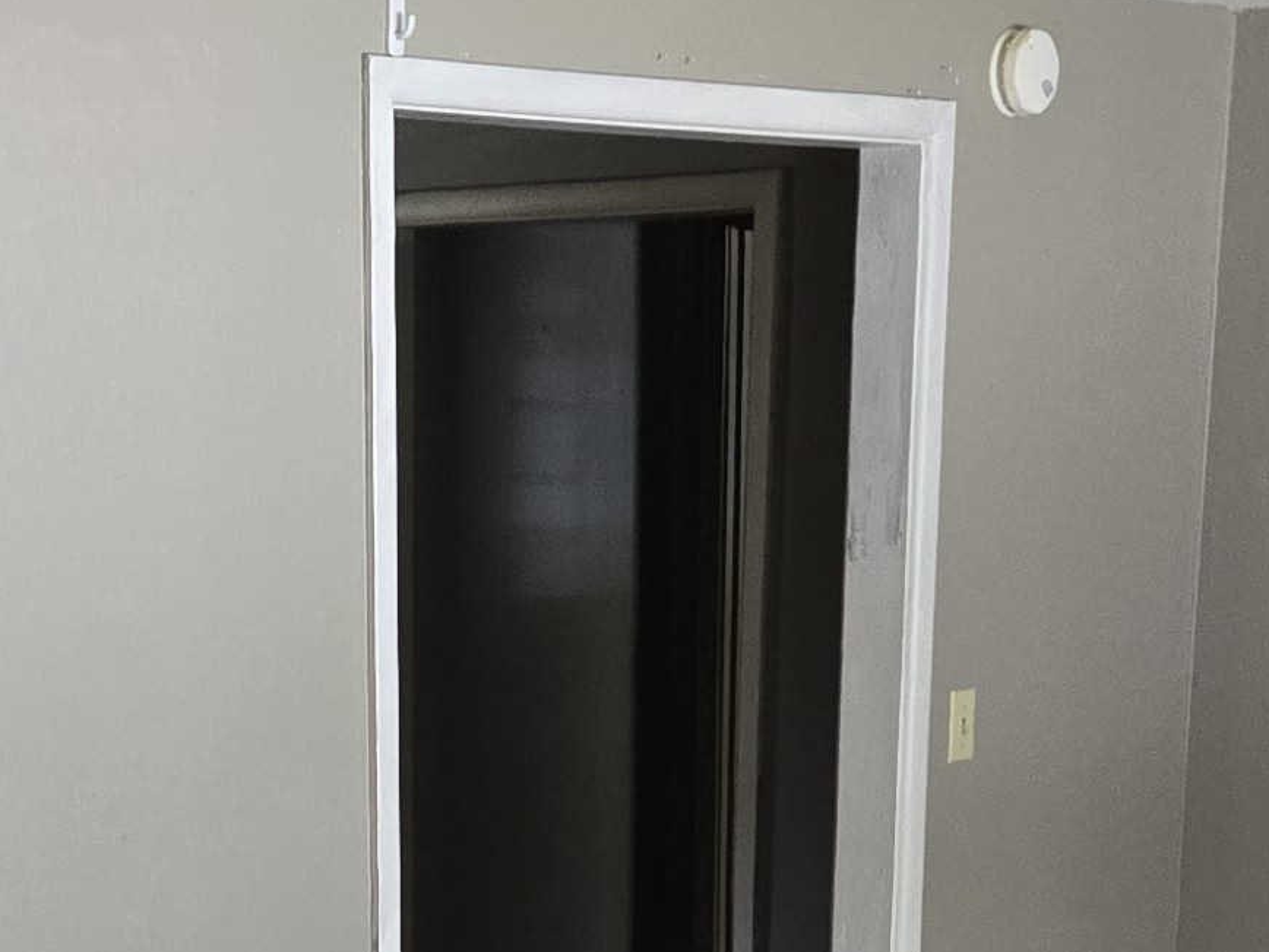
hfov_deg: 18.4
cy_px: 1647
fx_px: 3886
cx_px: 303
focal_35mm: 106
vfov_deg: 12.8
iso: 320
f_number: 1.8
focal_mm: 5.4
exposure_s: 1/120
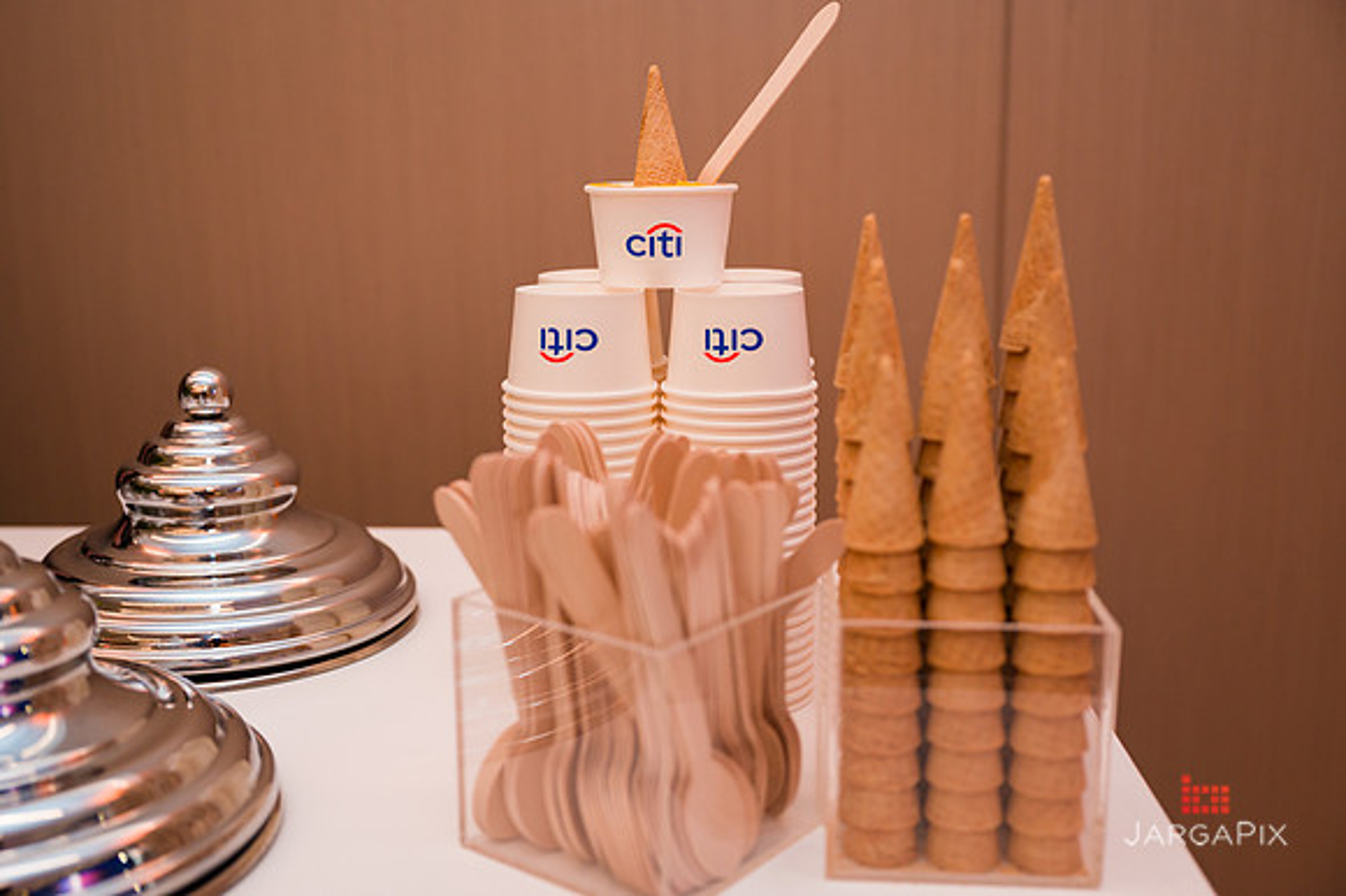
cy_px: 450
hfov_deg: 49.6
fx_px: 1458
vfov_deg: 34.2
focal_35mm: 39
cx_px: 656
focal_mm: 38
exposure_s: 1/160
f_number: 3.2
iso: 800
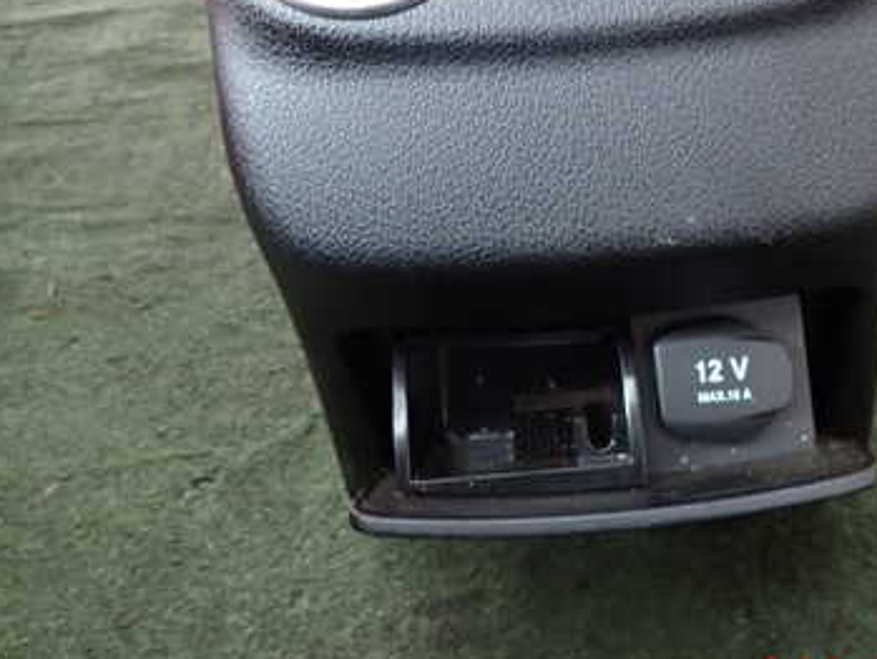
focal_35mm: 43
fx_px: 1090
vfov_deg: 32.8
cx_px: 580
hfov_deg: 43.3
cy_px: 148
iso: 320
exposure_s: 1/30
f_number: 2
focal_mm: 4.5
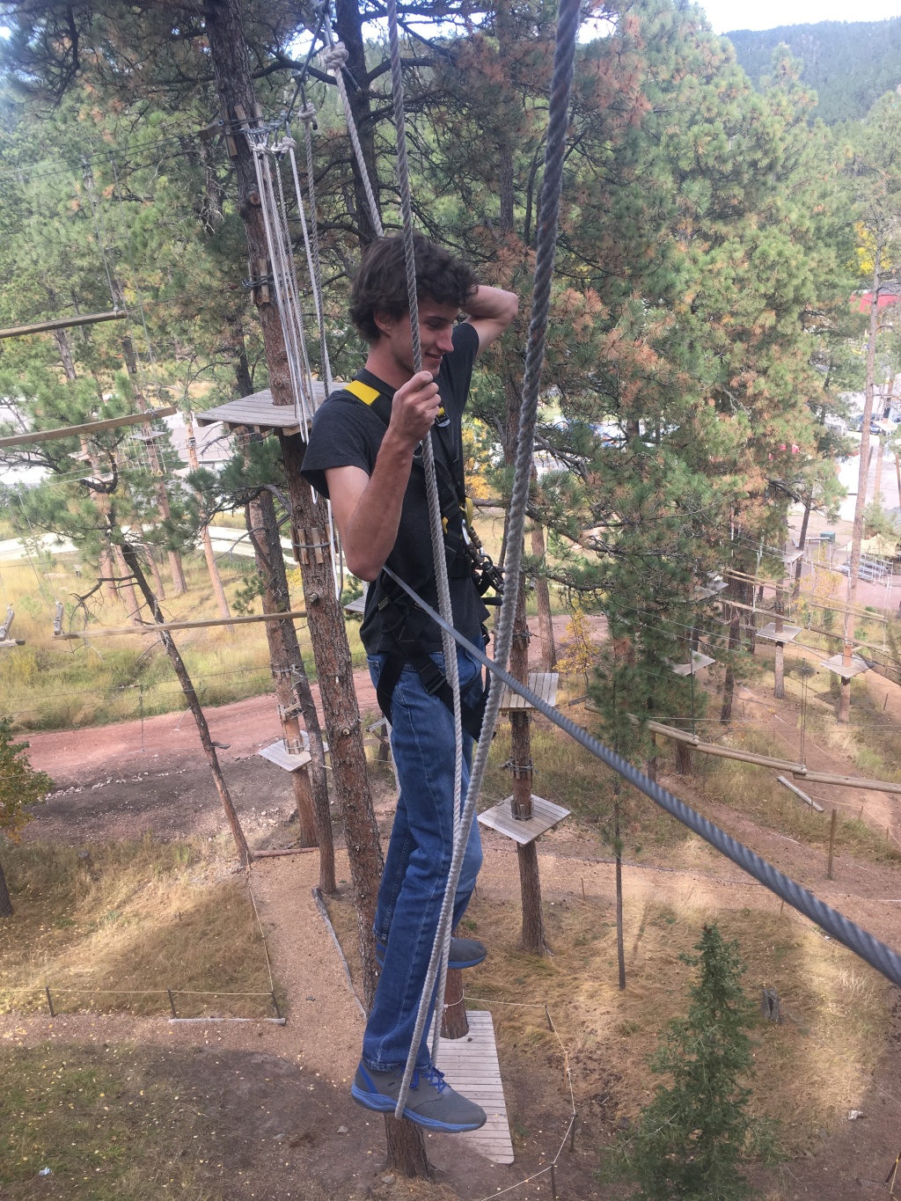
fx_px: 1006
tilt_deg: -24.1
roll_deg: +7.6
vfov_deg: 61.7
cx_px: 450
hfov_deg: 48.2
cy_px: 600
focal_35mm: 29
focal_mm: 4.15
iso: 25
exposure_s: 1/209
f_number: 2.2
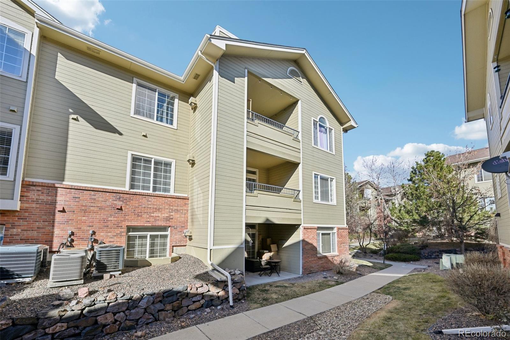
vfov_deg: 81.2
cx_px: 255
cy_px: 170
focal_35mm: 14
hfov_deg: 104.3
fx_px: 198
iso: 64
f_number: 13
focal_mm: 14
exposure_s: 1/80
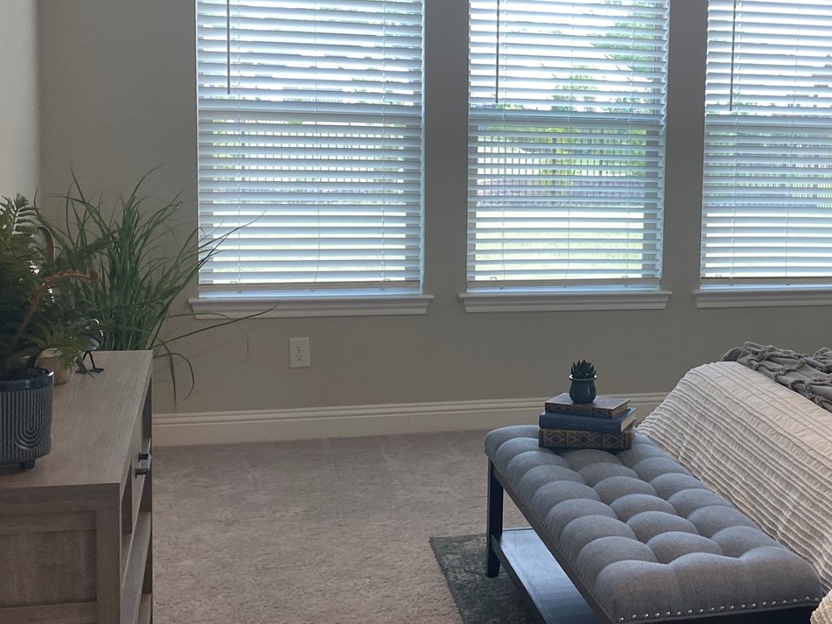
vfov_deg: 26.1
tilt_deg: -5.9
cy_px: 253
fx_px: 1346
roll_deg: -1.2
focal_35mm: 56
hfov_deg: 33.5
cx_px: 654
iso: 64
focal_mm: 4.25
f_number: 1.8
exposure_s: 1/120
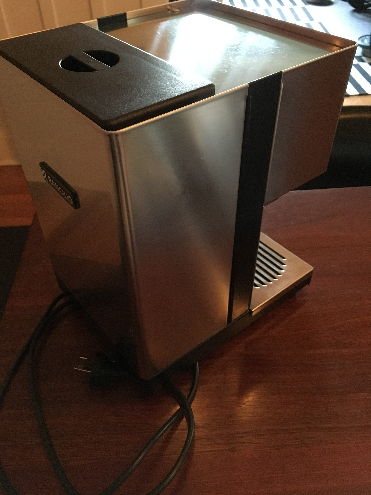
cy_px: 248
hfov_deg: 48.2
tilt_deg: -42.6
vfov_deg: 61.7
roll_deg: +2.0
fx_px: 414
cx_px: 186
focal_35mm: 29
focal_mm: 4.15
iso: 250
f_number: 2.2
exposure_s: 1/17
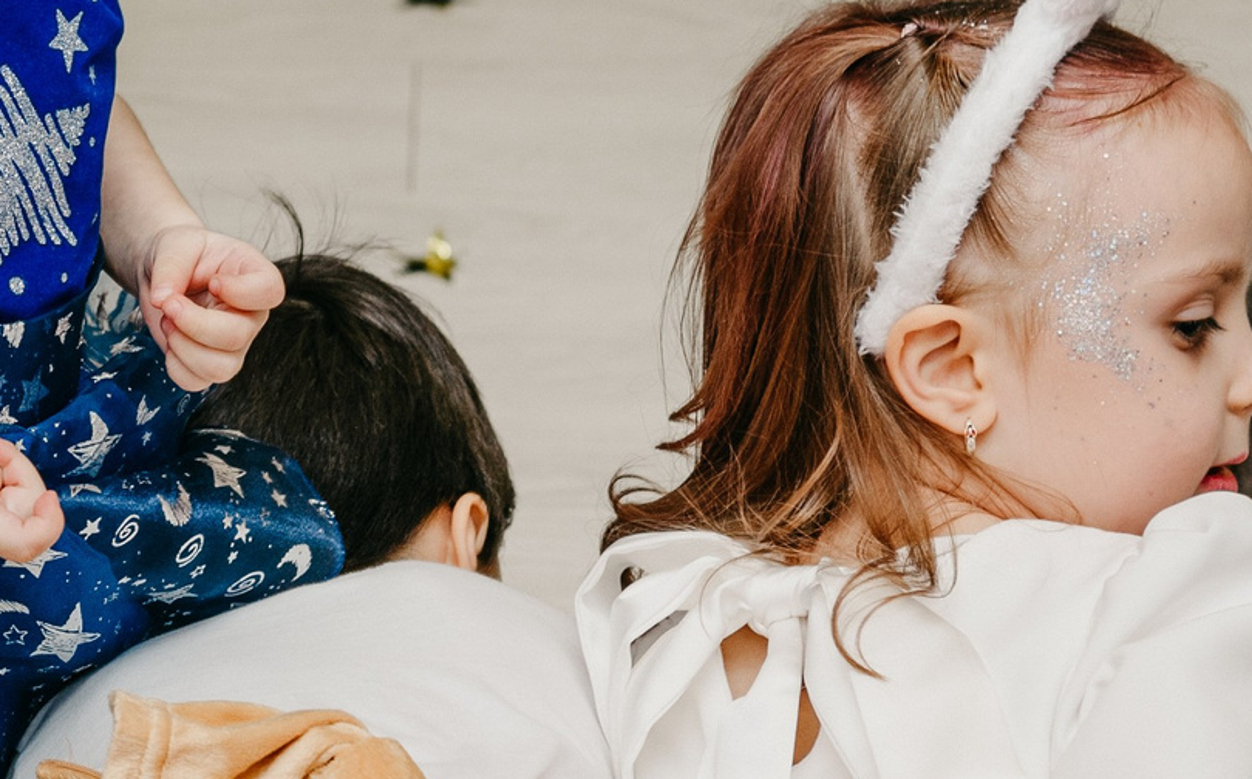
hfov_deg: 12.0
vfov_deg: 7.6
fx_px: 5827
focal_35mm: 171
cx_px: -241
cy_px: -100
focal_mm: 52
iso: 250
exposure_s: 1/160
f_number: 4.5
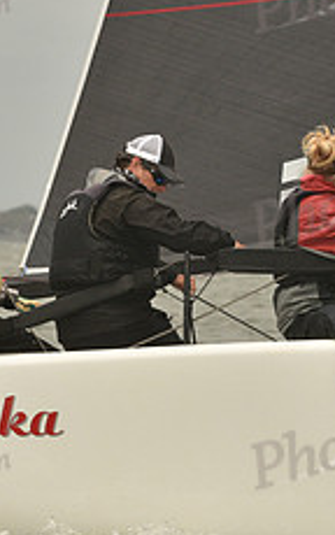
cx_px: 133
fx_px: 8258
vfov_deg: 3.7
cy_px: 341
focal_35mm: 566
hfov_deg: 2.3
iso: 400
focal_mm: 220
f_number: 8
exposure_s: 1/1000
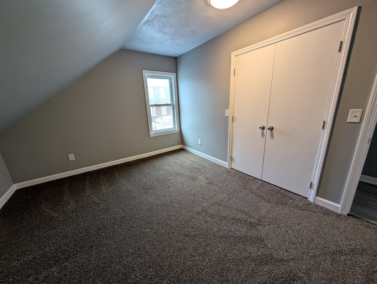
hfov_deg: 110.5
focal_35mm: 12
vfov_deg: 94.6
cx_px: 188
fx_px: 131
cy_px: 142
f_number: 1.95
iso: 66
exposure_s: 1/40
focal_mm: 2.23
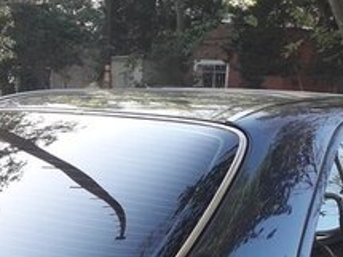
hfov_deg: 23.4
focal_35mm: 83
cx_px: 105
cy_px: 347
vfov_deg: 16.6
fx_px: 822
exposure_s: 1/130
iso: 40
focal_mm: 3.6
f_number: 1.9
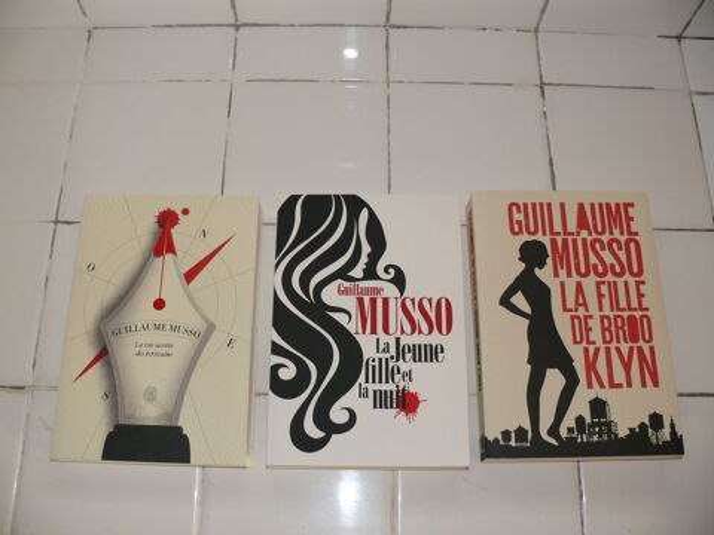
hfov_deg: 52.6
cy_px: 268
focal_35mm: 35
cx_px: 357
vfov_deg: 40.7
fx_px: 722
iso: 100
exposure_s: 1/30
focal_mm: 7.4
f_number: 2.8
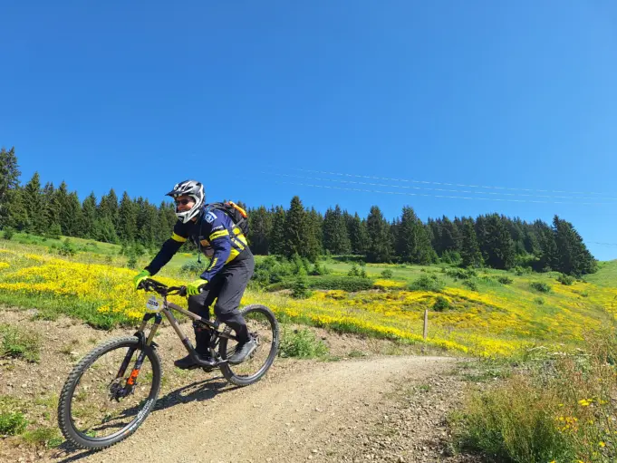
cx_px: 308
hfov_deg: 73.9
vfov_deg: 58.9
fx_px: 410
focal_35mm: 23
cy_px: 232
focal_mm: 5.54
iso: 40
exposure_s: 1/1473
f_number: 1.8
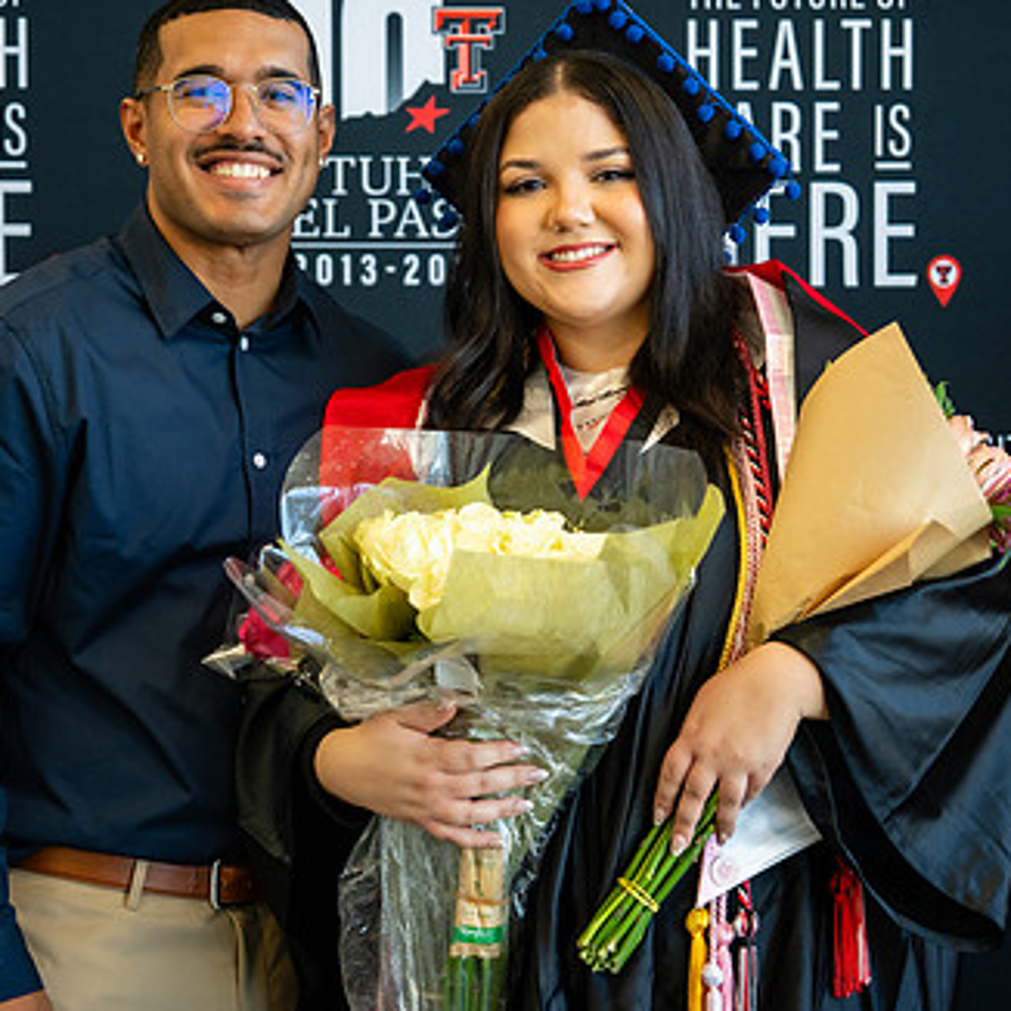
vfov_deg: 13.5
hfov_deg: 13.5
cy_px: 470
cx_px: 521
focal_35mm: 129
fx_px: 4263
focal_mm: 70
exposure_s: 1/125
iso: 640
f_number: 2.8
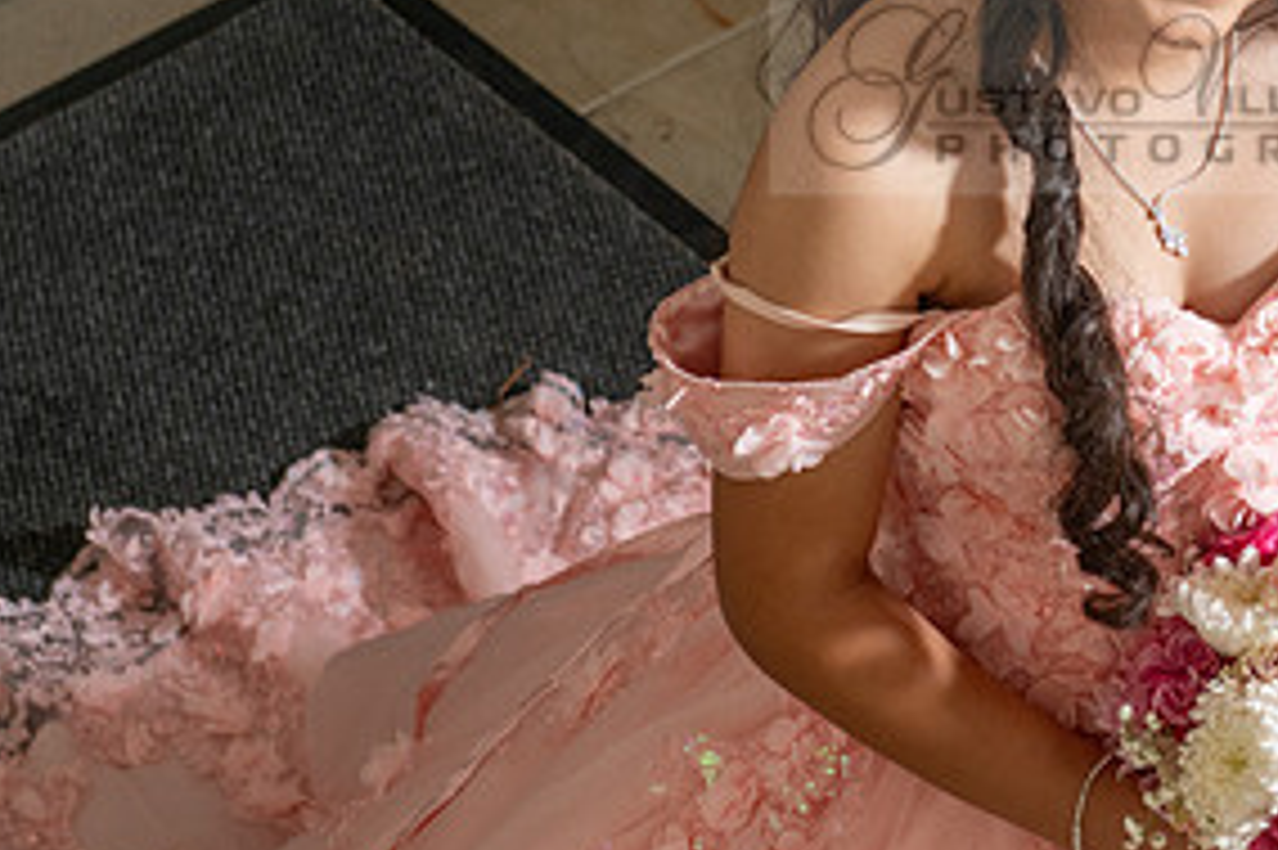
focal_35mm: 201
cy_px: -95
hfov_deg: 10.2
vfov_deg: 6.8
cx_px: 1081
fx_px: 7131
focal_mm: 70
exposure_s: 1/160
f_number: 4.5
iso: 320
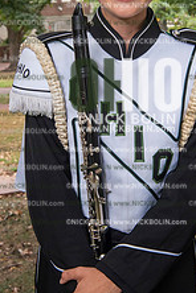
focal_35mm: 89
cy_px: 95
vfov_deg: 22.8
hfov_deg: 15.3
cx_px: 126
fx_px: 727
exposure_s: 1/100
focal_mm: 44
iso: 500
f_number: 8
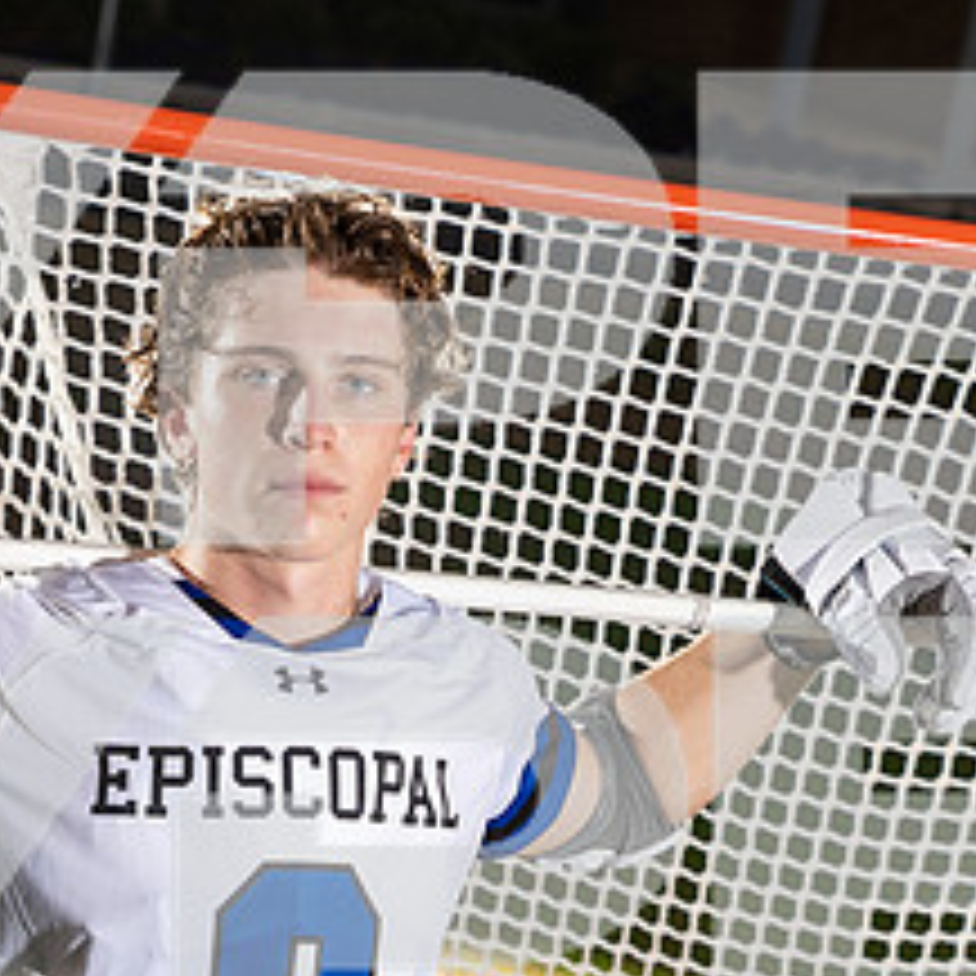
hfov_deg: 11.6
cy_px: 857
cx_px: 85
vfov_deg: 11.6
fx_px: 4785
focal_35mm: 150
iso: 200
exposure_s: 1/250
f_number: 4.5
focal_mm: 66
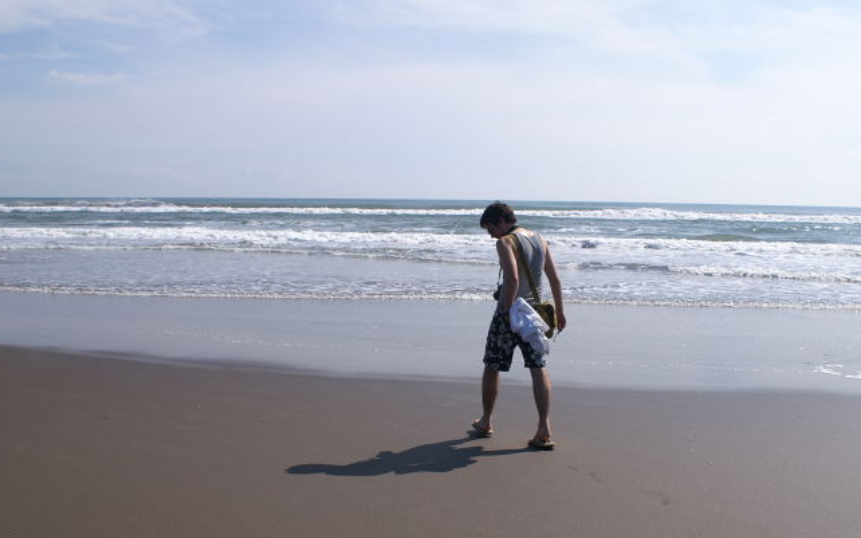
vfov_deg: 33.5
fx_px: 892
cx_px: 478
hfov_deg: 51.4
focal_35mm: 38
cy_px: 296
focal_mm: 20
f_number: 8
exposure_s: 1/640
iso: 100
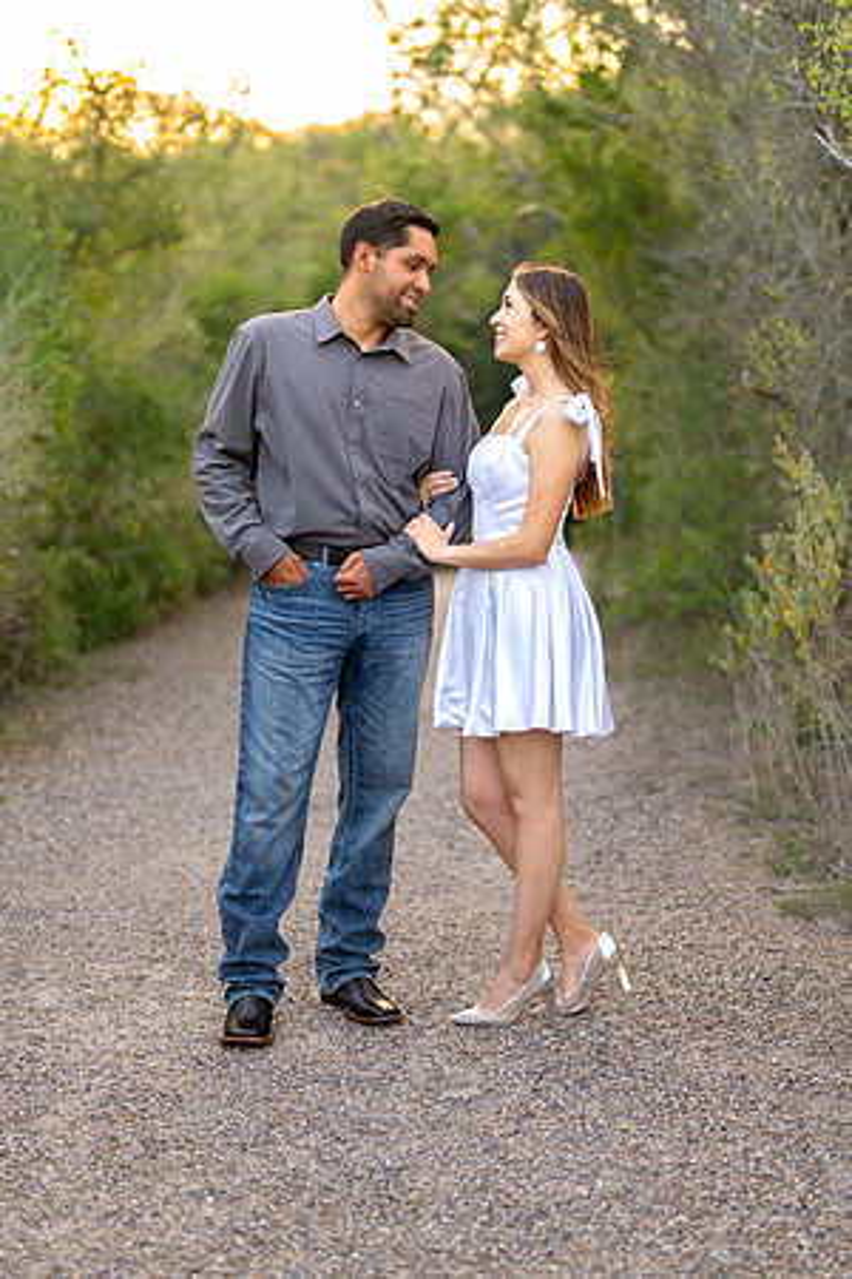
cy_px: 640
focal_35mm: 75
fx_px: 2662
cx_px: 426
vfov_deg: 27.0
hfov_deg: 18.2
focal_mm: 50
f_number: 1.2
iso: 200
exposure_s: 1/640
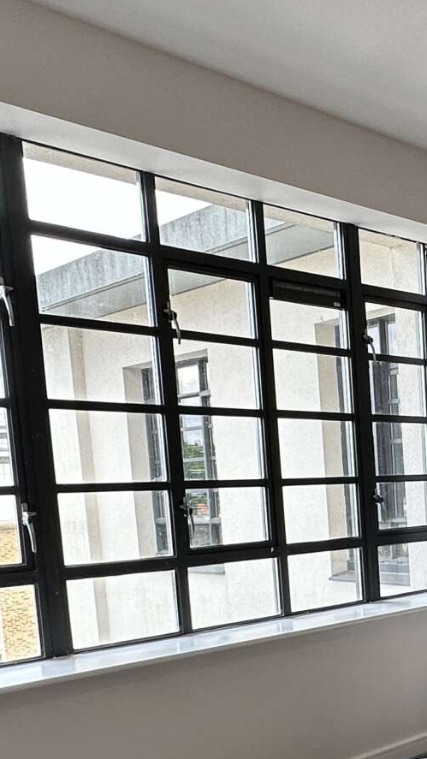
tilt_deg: -8.1
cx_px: 532
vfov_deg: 44.6
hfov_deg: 24.2
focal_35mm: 44
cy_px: 585
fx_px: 886
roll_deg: +1.1
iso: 40
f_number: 2.2
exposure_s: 1/116
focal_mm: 2.22
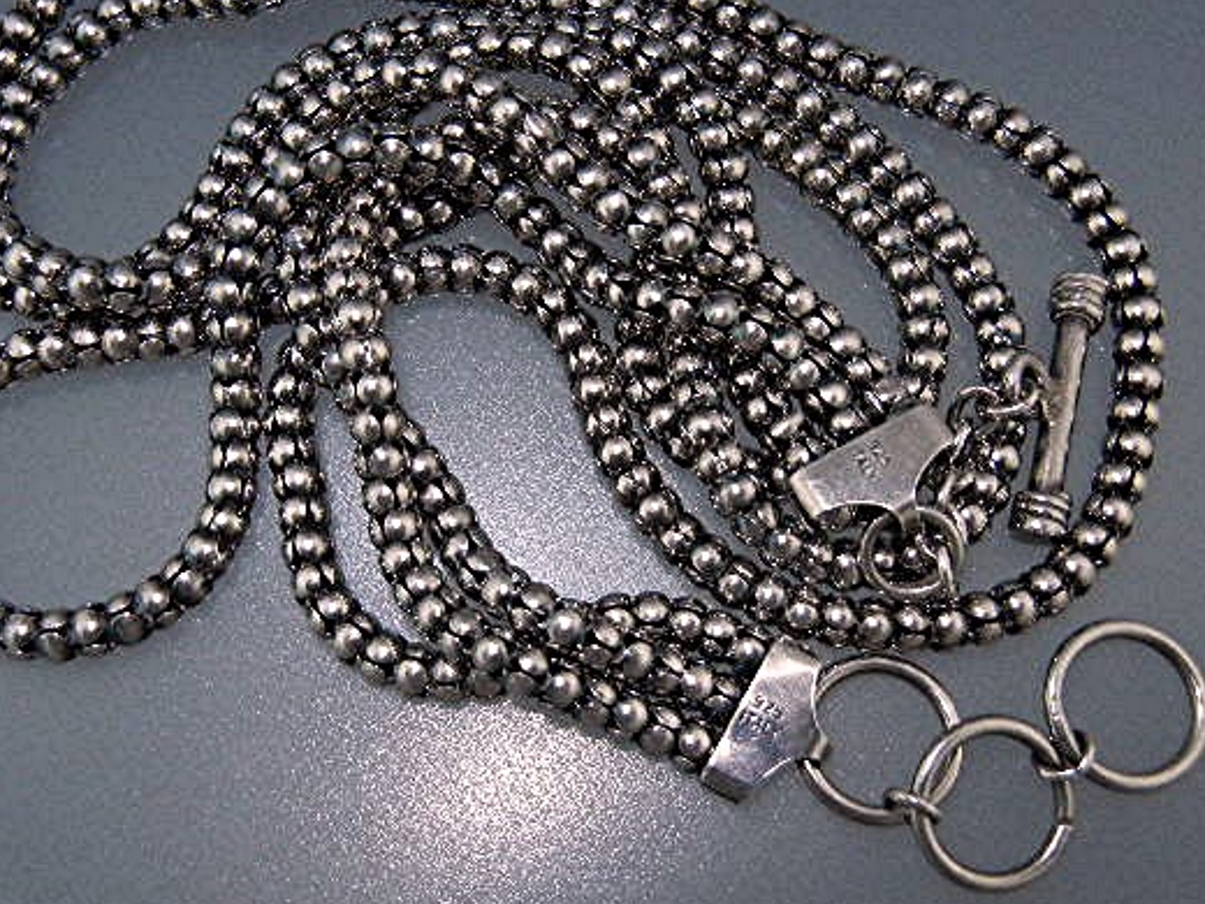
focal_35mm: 48
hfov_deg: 39.7
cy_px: 436
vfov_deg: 30.3
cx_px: 586
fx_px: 1671
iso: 454
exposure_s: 1/30
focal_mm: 7.1
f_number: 7.4
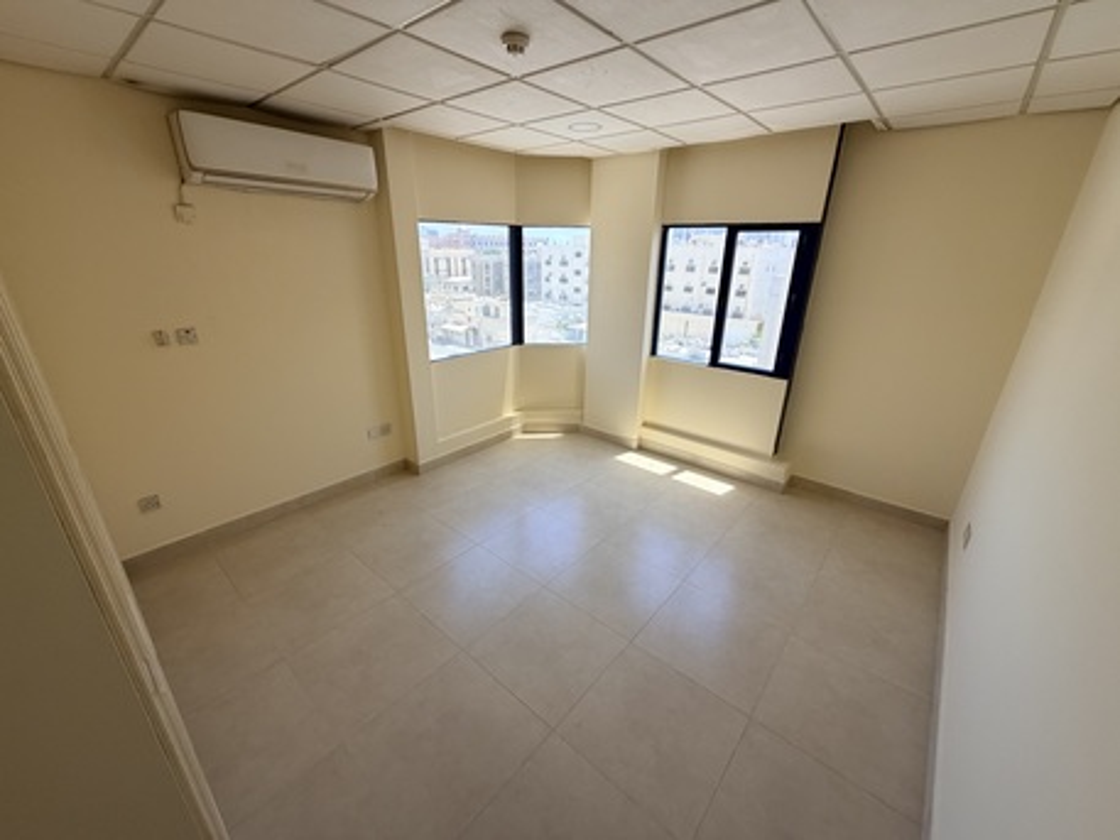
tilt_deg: -20.1
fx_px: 453
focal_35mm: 14
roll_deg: -0.4
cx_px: 560
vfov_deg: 85.7
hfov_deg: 102.0
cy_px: 420
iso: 80
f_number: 2.2
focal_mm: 2.22
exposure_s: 1/121
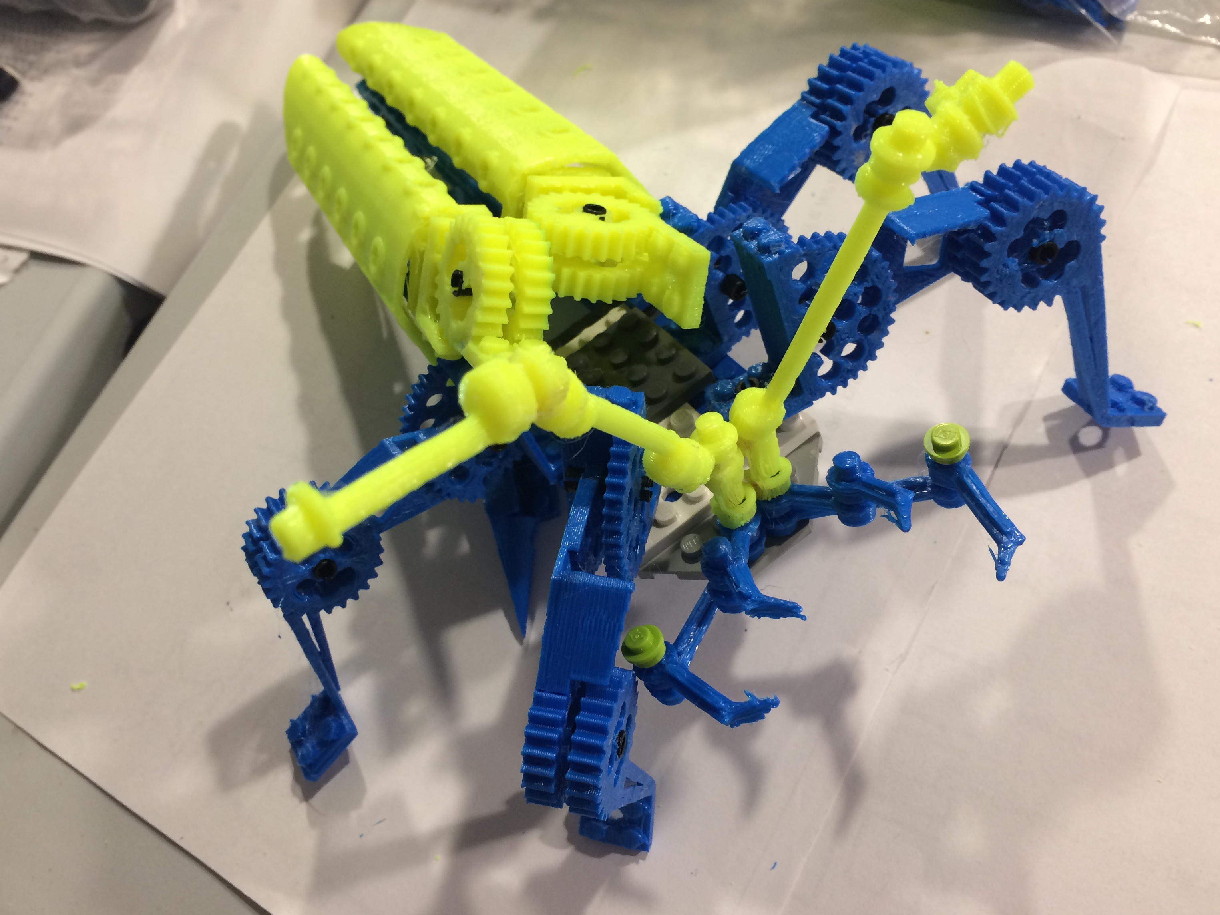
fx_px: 1093
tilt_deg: -65.8
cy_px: 452
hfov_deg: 58.3
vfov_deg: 45.4
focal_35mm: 31
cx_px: 589
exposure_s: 1/30
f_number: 2.2
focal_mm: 4.15
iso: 80
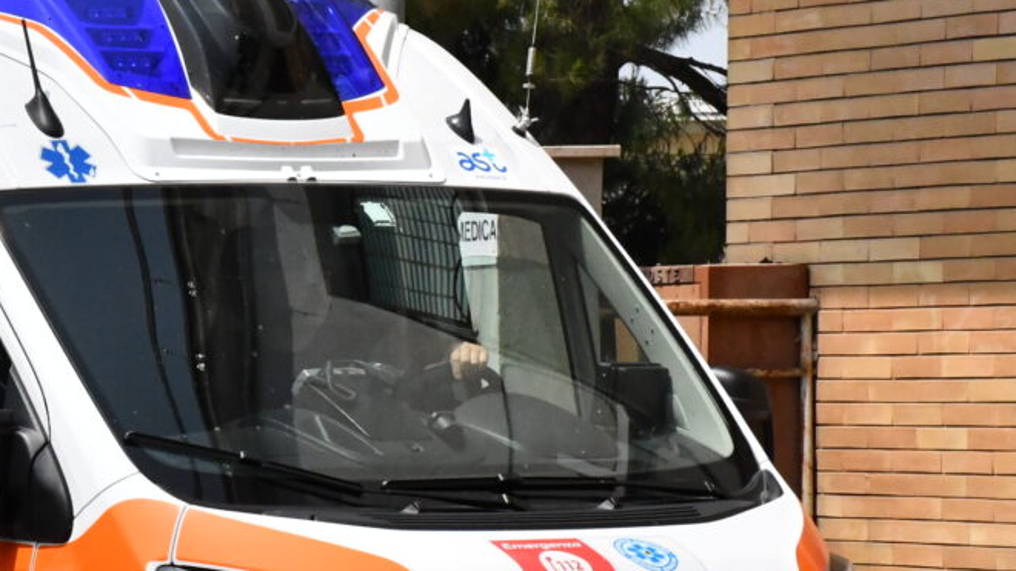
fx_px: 6896
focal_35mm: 256
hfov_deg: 8.4
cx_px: -83
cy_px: 497
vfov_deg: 4.7
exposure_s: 1/3200
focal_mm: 70
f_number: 14
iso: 3200
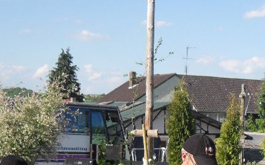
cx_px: 167
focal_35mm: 78
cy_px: 193
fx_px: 563
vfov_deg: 16.1
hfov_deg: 26.4
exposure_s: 1/90
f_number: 8.9
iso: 100
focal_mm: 6.2
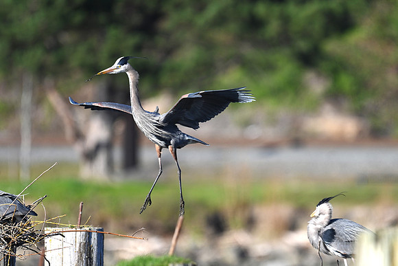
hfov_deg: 2.6
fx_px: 8846
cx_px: 199
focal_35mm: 800
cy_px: 133
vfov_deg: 1.7
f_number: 6.3
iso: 280
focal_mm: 800
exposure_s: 1/800
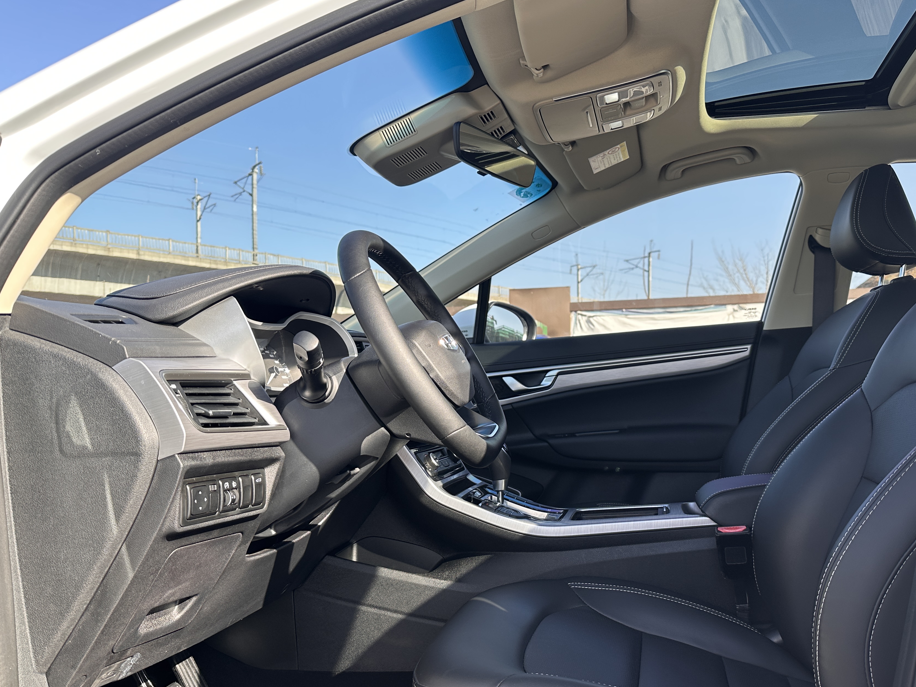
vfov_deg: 48.0
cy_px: 401
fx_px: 767
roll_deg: -0.2
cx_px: 529
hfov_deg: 61.3
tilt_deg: -2.5
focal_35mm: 29
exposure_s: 1/724
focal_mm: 6.86
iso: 80
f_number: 1.78
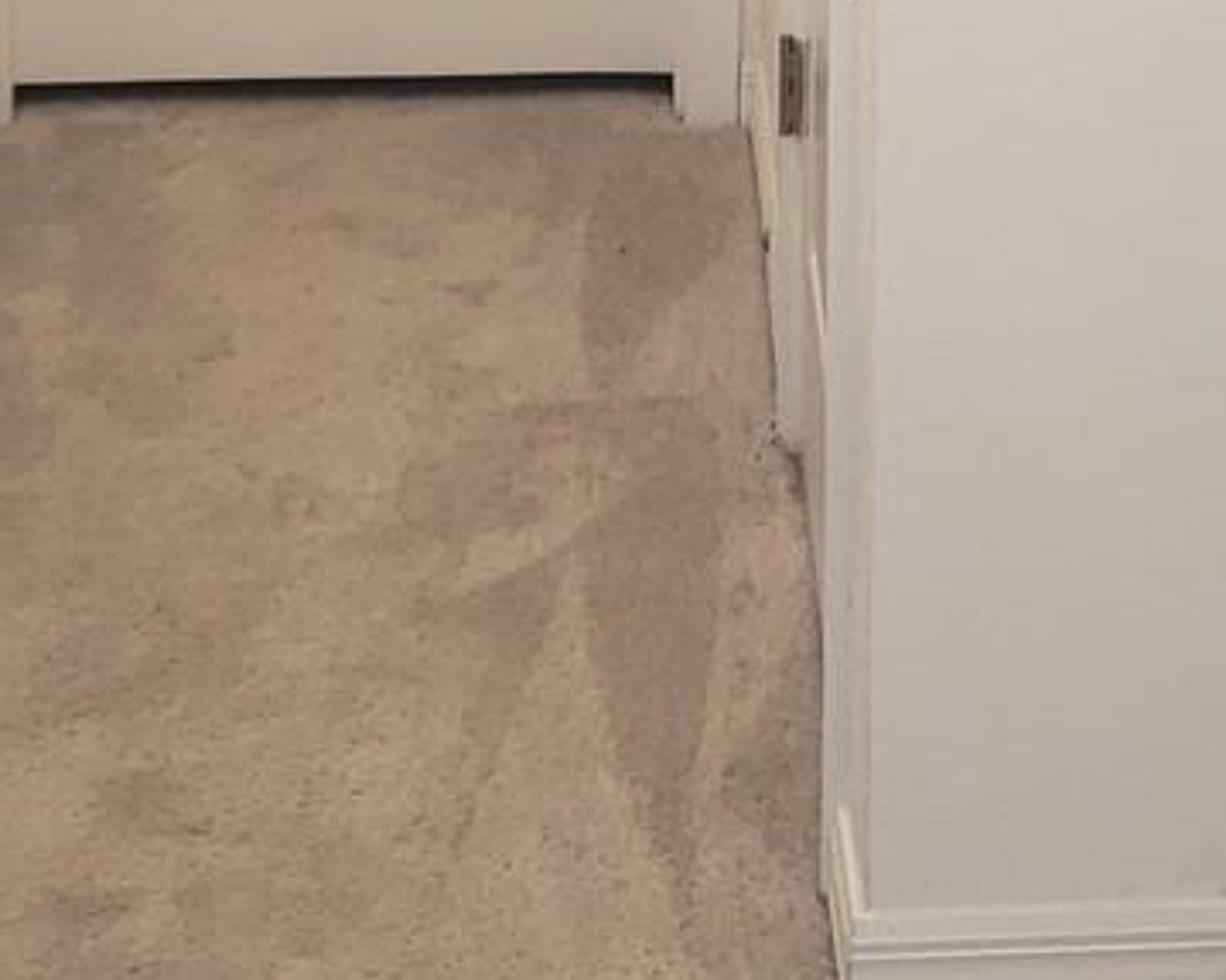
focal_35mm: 113
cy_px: -540
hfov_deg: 16.9
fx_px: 4099
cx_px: 871
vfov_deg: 12.8
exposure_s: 1/60
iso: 80
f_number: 1.5
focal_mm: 4.3
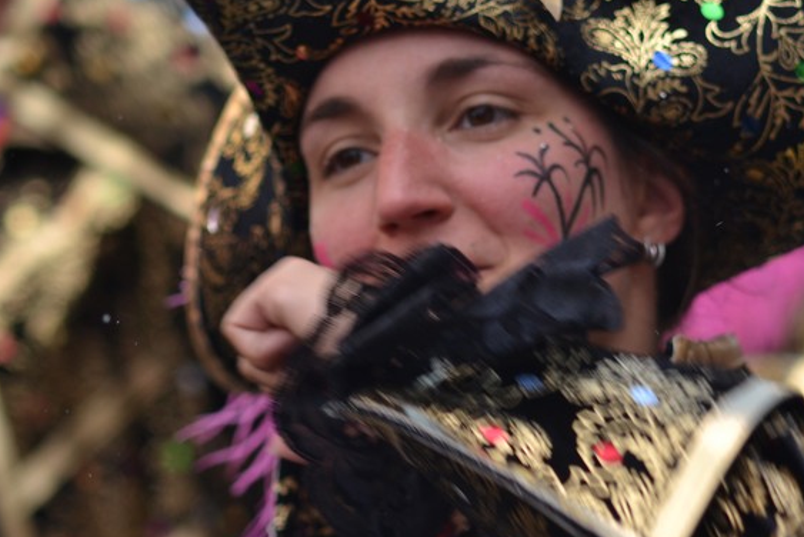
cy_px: 262
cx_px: 497
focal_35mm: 251
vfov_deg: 5.5
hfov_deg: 8.2
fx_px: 5608
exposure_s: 1/400
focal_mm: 92
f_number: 2.8
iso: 100
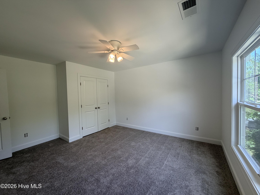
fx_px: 105
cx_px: 130
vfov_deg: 85.7
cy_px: 98
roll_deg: +1.7
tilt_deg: -2.7
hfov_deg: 102.1
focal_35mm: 14
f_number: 2.2
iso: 100
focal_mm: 2.22
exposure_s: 1/121
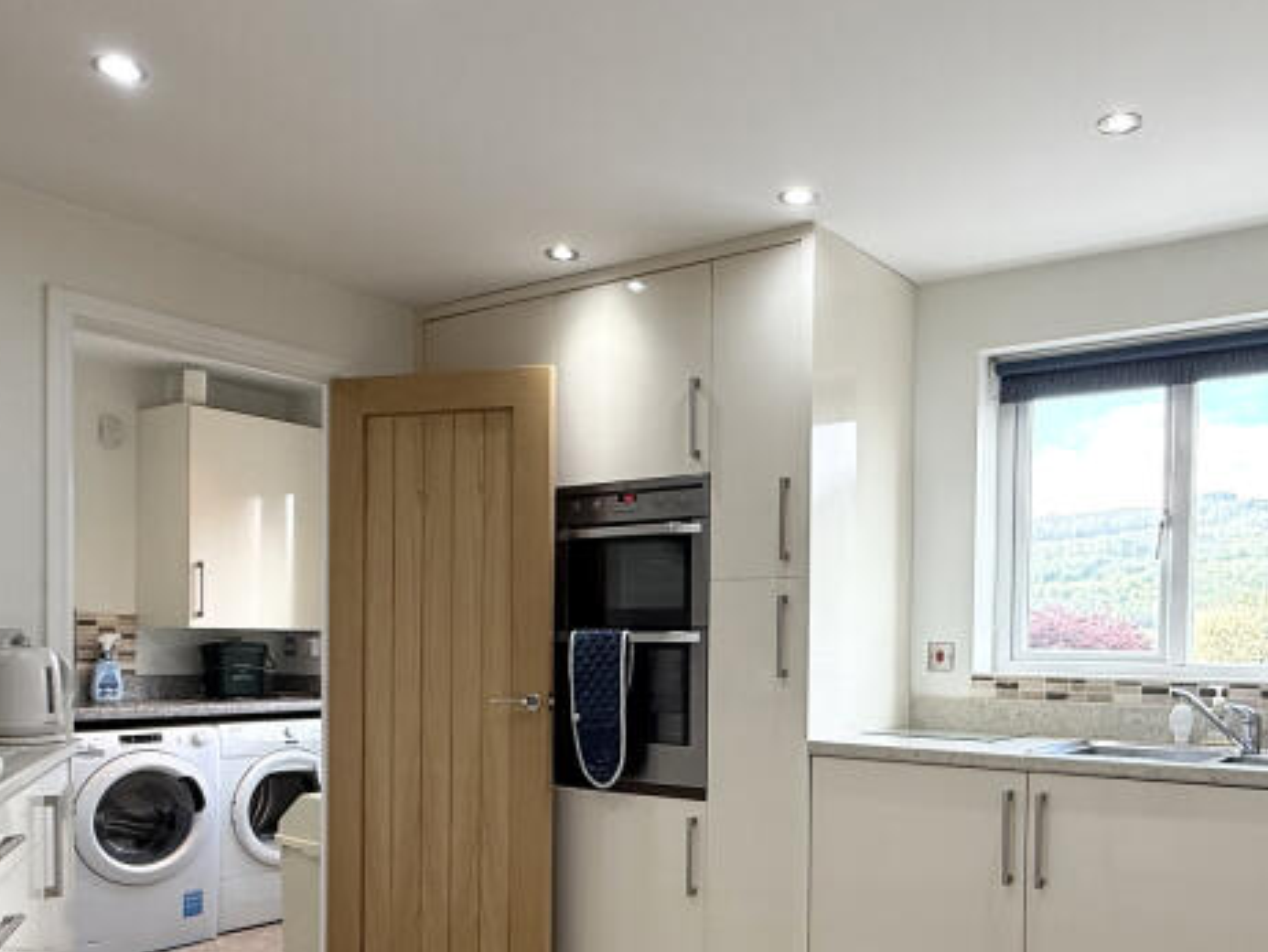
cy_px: 669
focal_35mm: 31
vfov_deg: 44.5
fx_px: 1136
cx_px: 812
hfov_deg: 57.4
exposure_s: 1/100
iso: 80
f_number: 2.2
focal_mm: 2.22
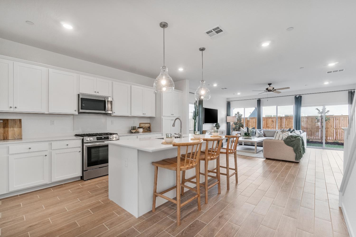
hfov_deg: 100.4
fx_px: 148
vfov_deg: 77.3
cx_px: 178
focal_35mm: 15
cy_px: 118
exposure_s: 1/8
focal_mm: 10
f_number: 9
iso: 250
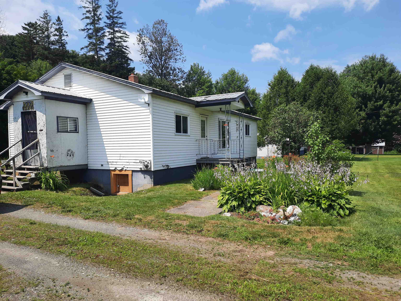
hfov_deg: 69.4
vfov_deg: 54.9
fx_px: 290
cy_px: 150
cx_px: 200
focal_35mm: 25
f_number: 2
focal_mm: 4.6
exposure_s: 1/1125
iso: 32
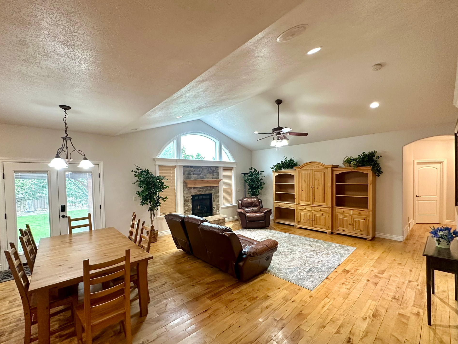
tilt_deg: -1.1
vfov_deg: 81.7
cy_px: 183
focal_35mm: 15
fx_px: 199
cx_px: 224
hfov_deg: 98.1
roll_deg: +1.2
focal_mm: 2.22
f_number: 2.2
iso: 250
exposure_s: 1/120
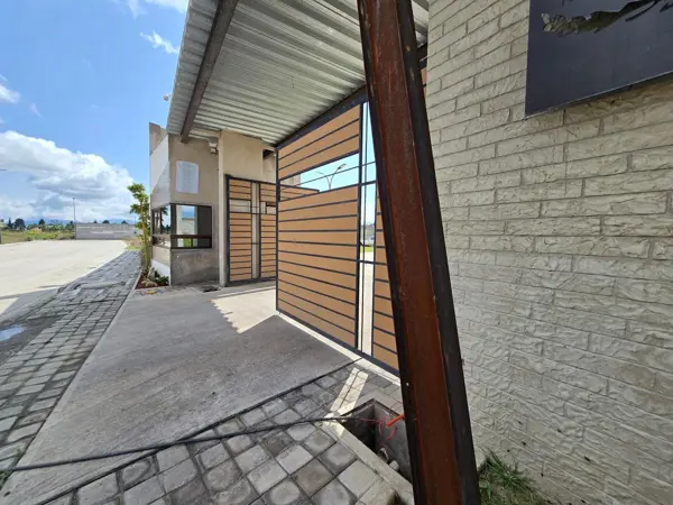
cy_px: 252
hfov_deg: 106.2
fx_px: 253
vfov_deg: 89.9
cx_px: 336
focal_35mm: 13
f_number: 2.2
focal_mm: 2.2
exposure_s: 1/2000
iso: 50
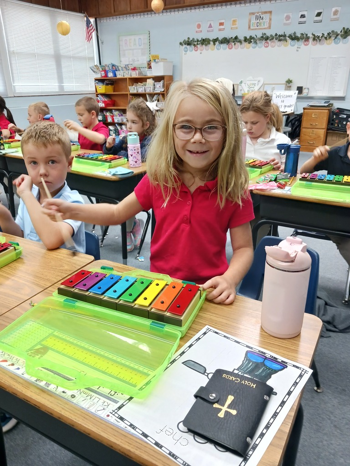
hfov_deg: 51.4
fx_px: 364
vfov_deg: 65.3
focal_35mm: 27
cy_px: 233
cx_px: 175
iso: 200
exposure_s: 1/24
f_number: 1.8
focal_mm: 4
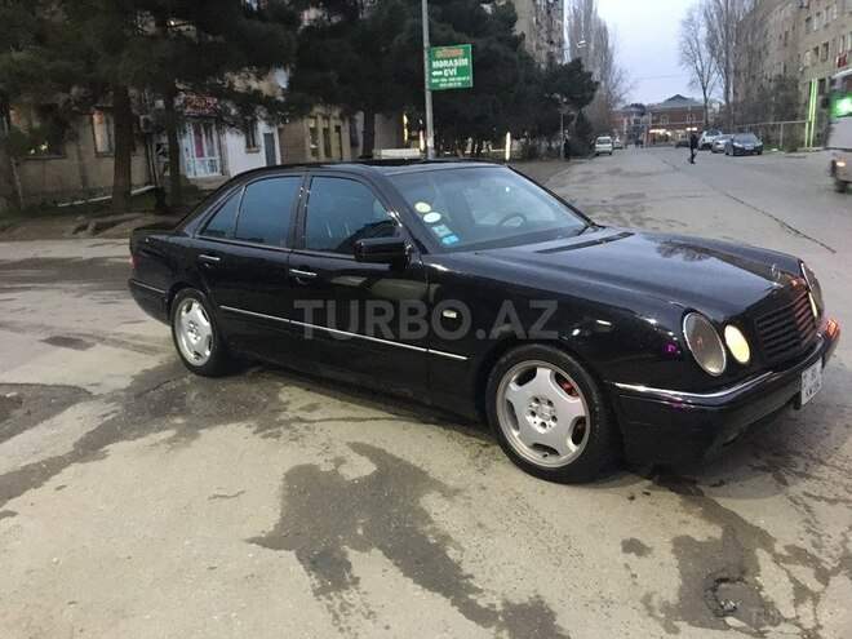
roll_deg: +3.4
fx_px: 714
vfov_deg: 48.2
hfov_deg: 61.7
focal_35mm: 29
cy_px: 320
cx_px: 426
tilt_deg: -12.6
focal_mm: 4.15
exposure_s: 1/17
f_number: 2.2
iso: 640
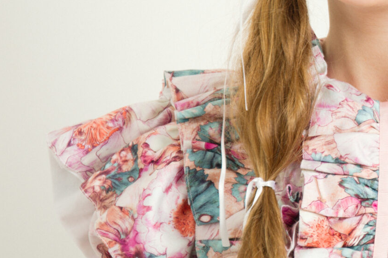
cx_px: 458
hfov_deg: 6.4
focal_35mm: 321
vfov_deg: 4.3
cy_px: 80
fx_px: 3459
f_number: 3.2
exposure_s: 1/200
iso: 100
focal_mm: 70
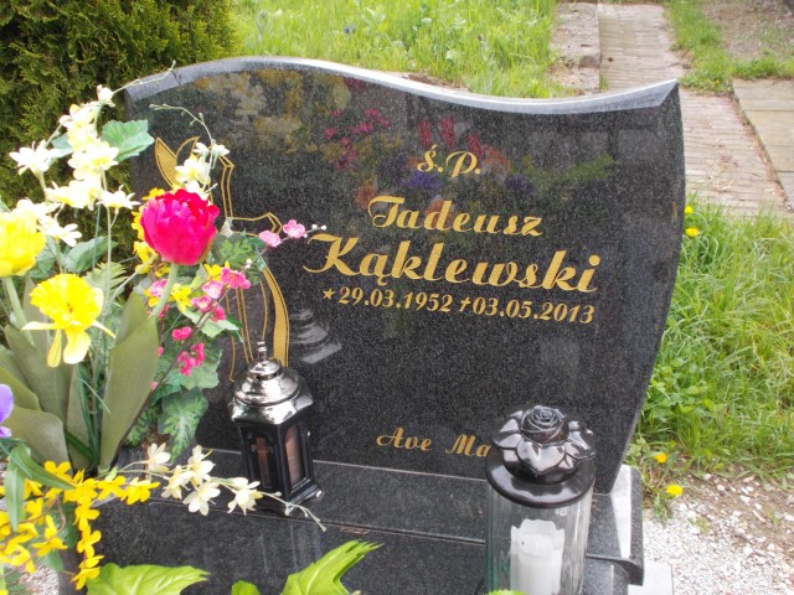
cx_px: 397
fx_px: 895
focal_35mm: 39
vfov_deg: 36.8
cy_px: 298
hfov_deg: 47.9
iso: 160
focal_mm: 6.9
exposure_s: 1/250
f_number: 3.9
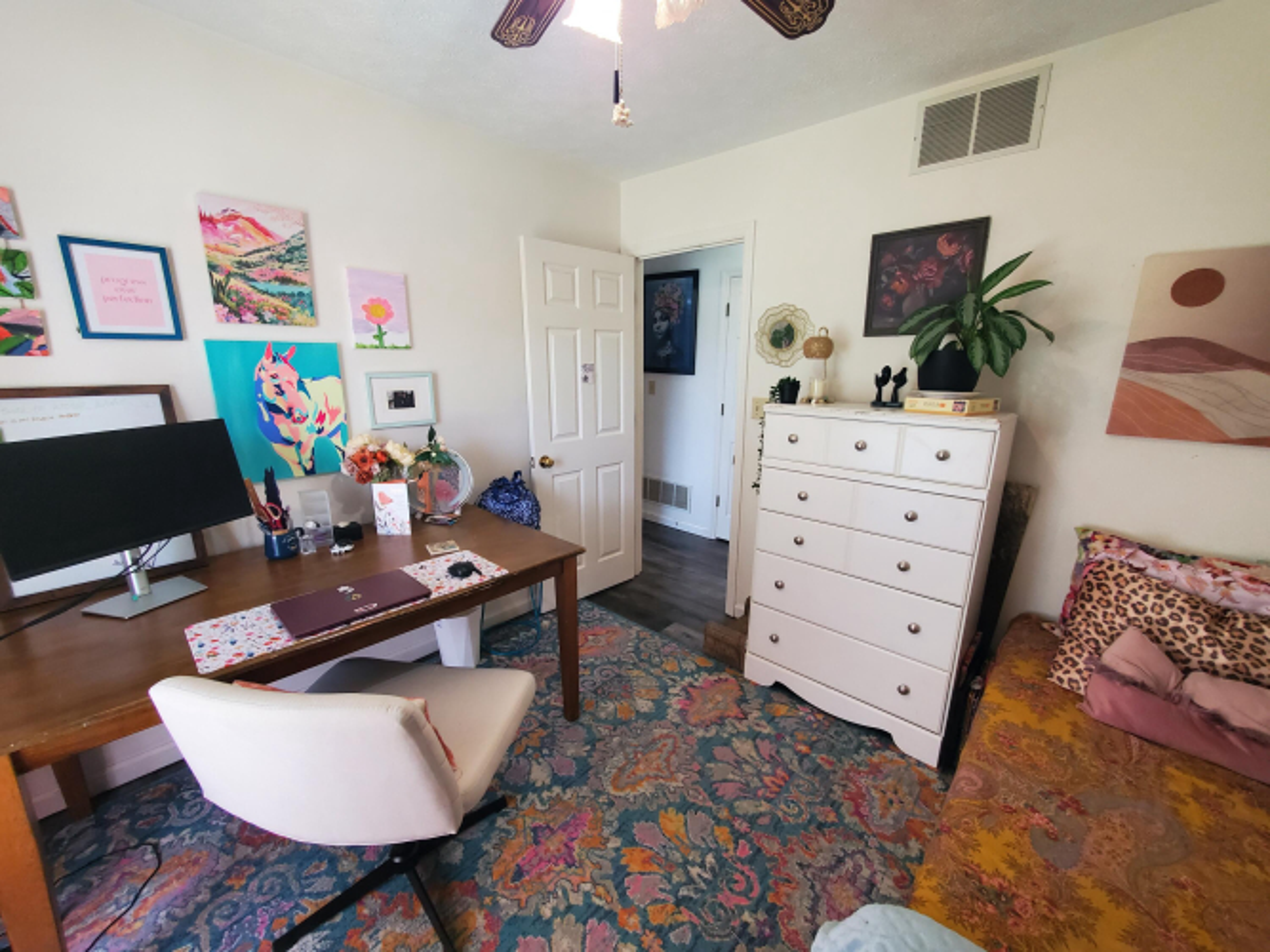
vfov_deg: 89.9
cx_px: 635
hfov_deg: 106.2
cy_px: 476
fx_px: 477
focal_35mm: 13
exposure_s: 1/60
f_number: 2.2
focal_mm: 1.8
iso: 320
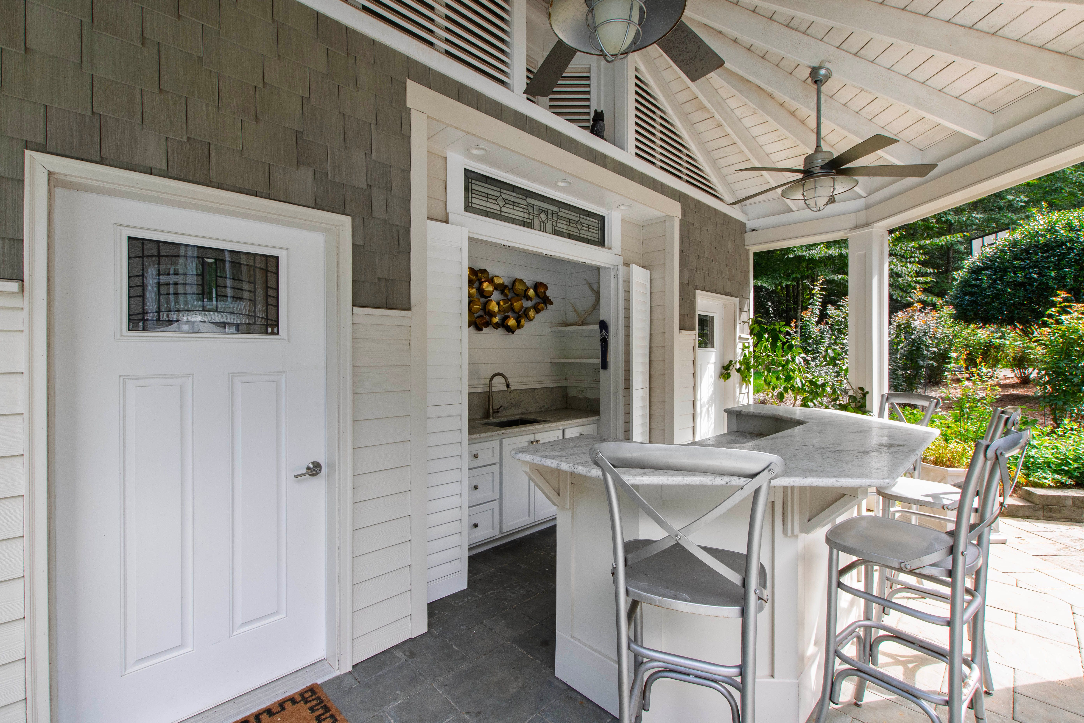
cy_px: 362
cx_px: 542
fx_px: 452
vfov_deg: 77.3
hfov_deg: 100.4
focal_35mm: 15
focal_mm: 10
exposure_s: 1/80
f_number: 9
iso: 320
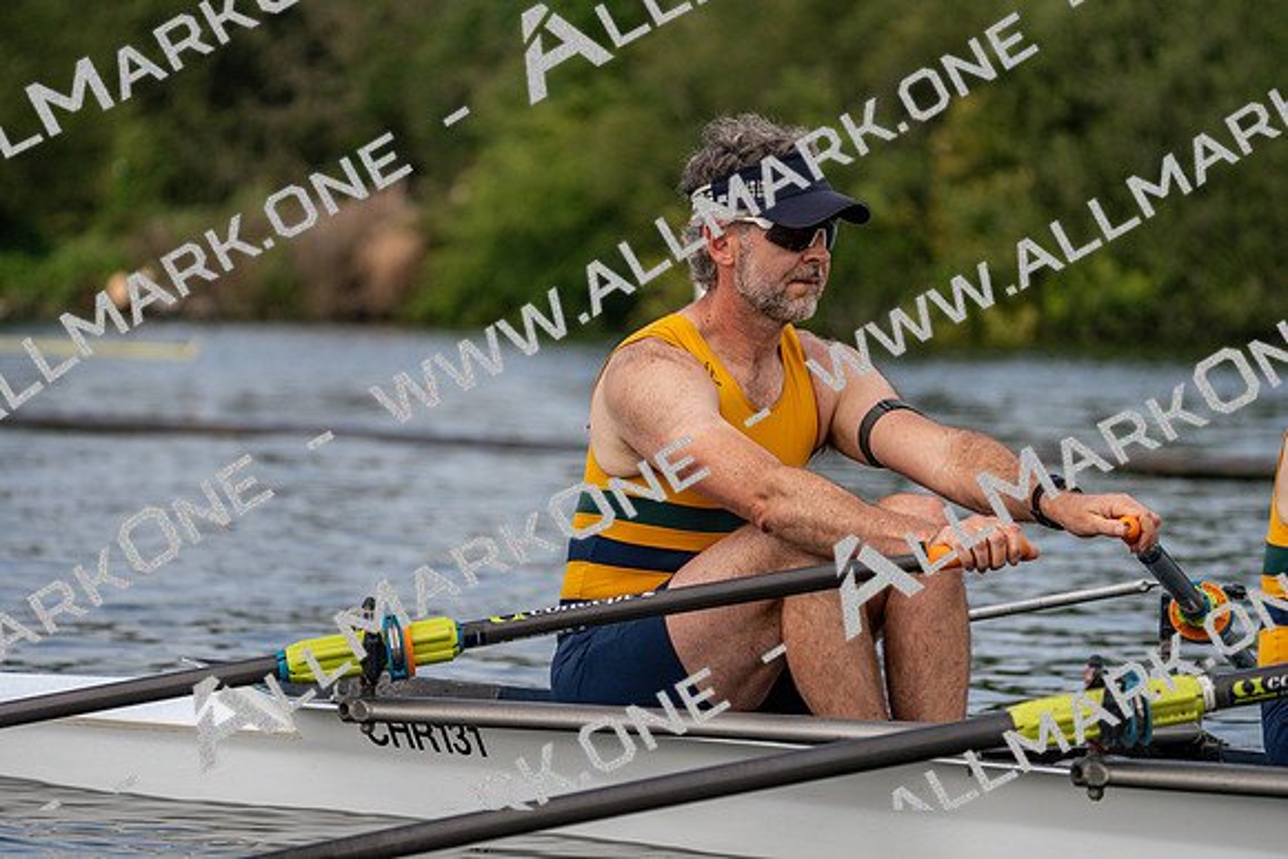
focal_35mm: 200
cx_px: 644
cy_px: 430
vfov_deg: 6.9
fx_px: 7157
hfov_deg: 10.3
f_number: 5.6
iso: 320
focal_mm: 200
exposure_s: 1/1600
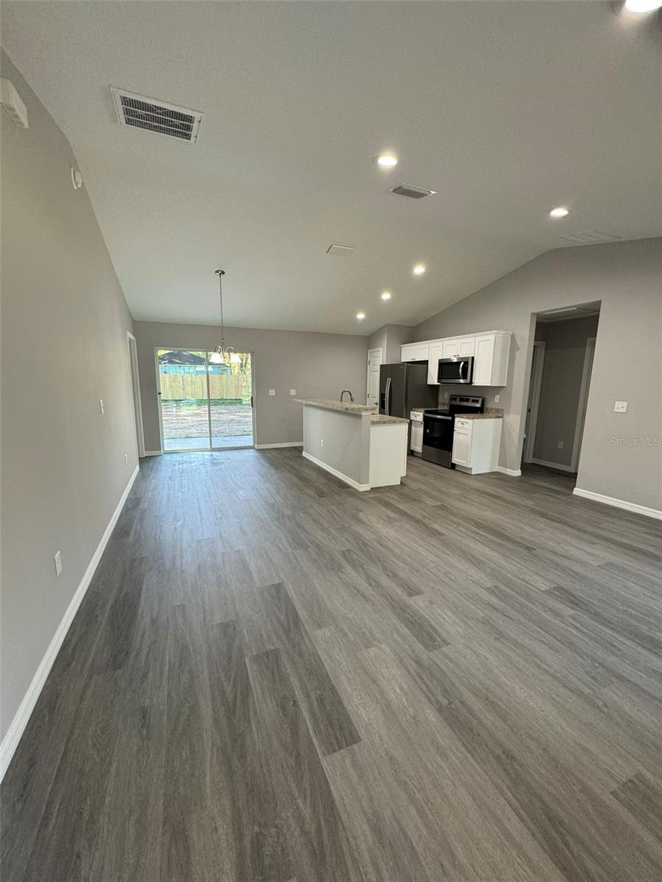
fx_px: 357
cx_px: 331
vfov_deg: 102.1
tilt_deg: -9.6
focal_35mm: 14
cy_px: 441
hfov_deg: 85.7
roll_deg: +0.0
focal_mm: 2.22
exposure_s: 1/120
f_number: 2.2
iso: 200
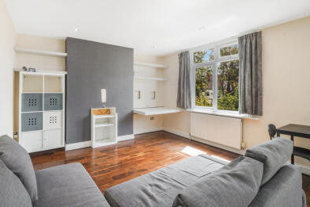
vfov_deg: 70.2
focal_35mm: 17
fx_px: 146
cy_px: 93
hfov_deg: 92.1
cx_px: 124
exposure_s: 1/10
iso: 500
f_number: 14
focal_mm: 14
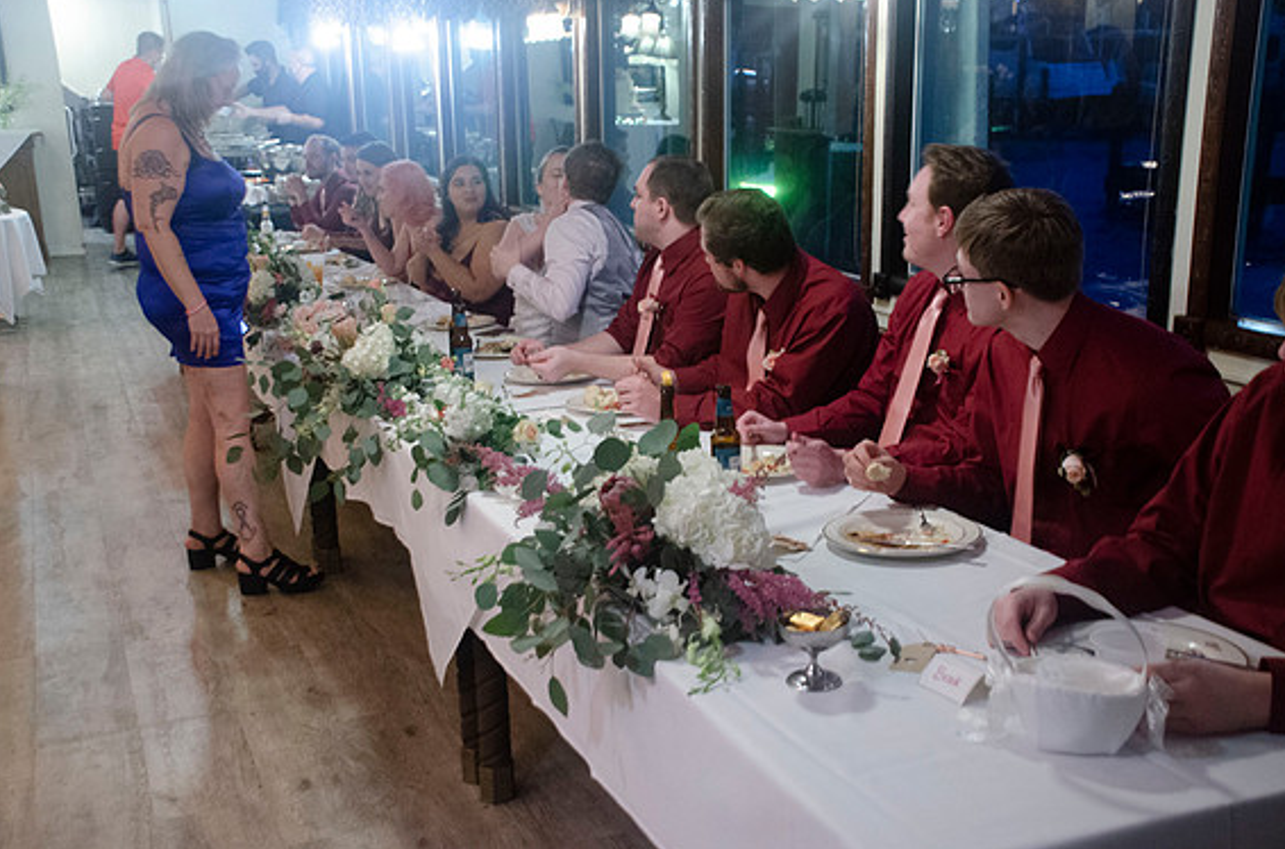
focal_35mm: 40
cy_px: 422
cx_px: 652
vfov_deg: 33.2
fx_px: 1424
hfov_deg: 48.6
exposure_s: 1/8
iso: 1600
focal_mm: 26
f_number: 3.8
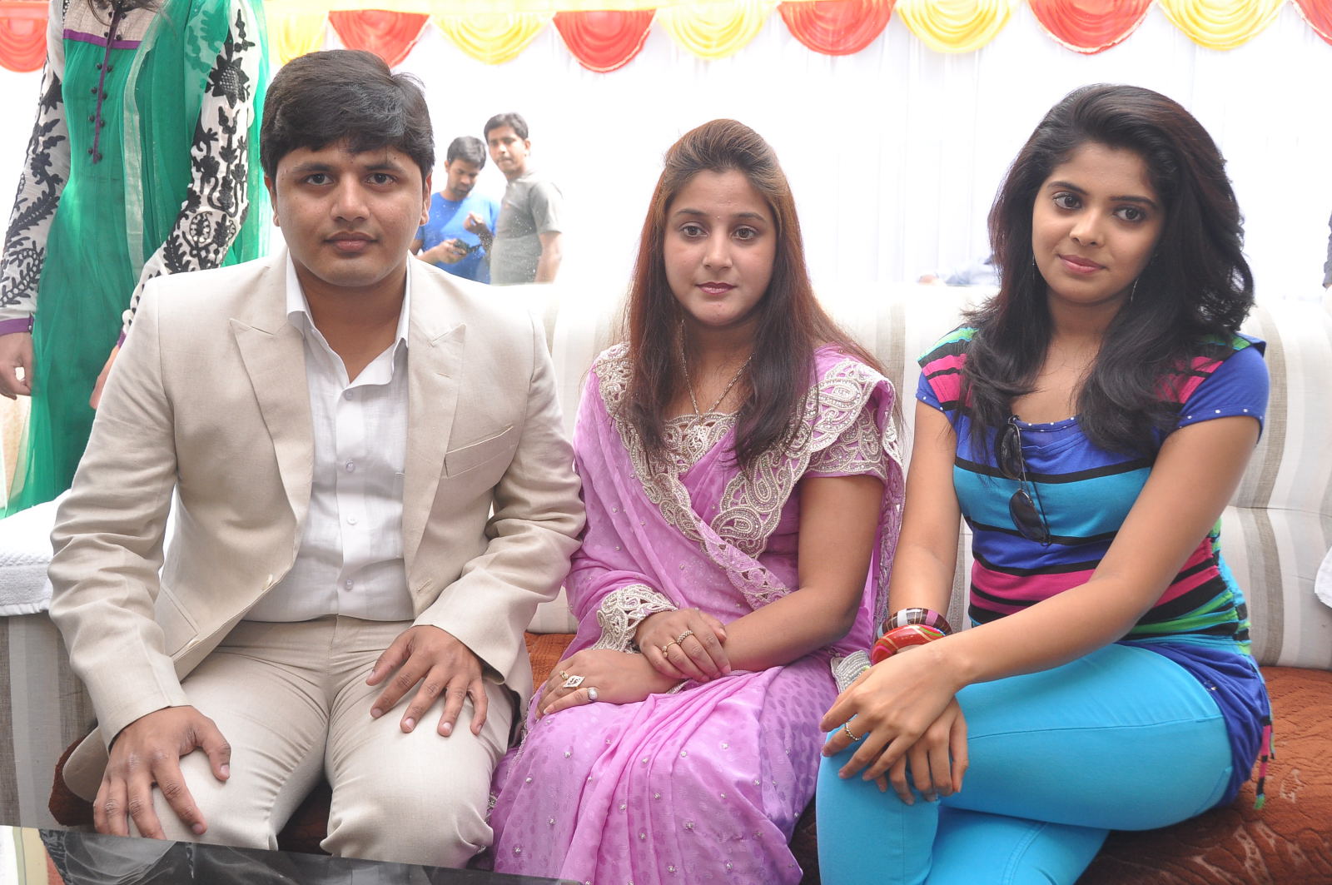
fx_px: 1330
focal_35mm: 36
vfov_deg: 36.8
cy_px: 442
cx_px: 666
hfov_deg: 53.2
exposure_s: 1/125
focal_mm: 24
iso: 640
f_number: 6.3
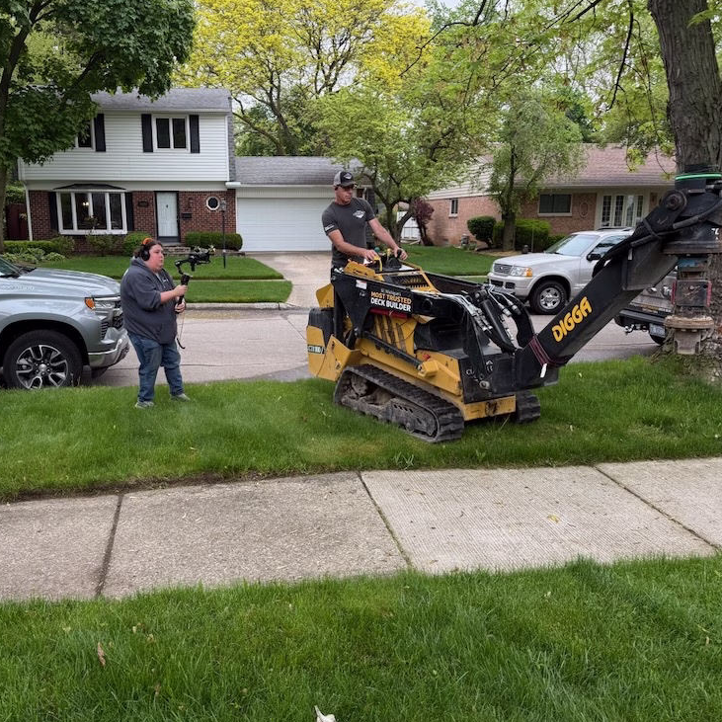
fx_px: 684
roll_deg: +3.4
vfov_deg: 55.6
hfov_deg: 55.2
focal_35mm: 29
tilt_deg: -12.8
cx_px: 291
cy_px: 361
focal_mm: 6.76
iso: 64
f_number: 1.78
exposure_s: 1/163
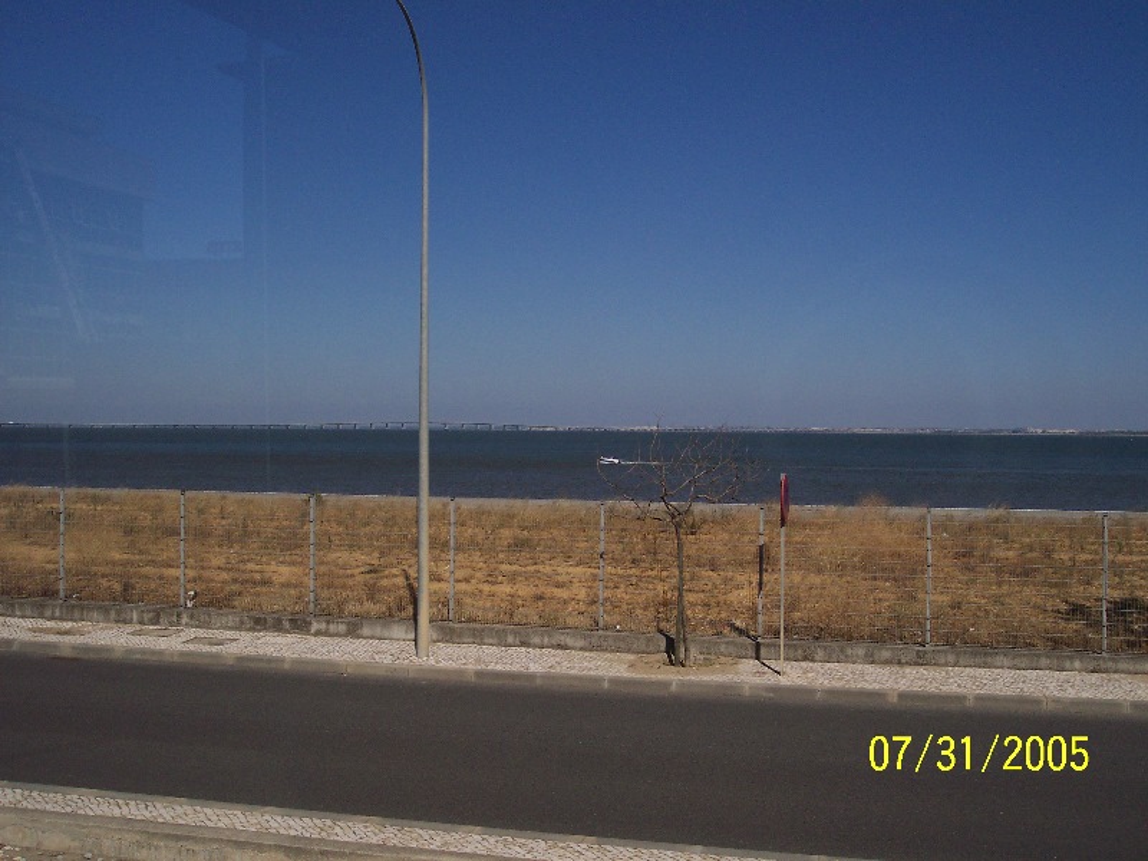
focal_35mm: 38
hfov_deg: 49.0
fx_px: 1260
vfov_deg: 37.7
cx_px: 574
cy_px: 430
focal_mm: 8
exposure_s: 1/1000
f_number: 4.8
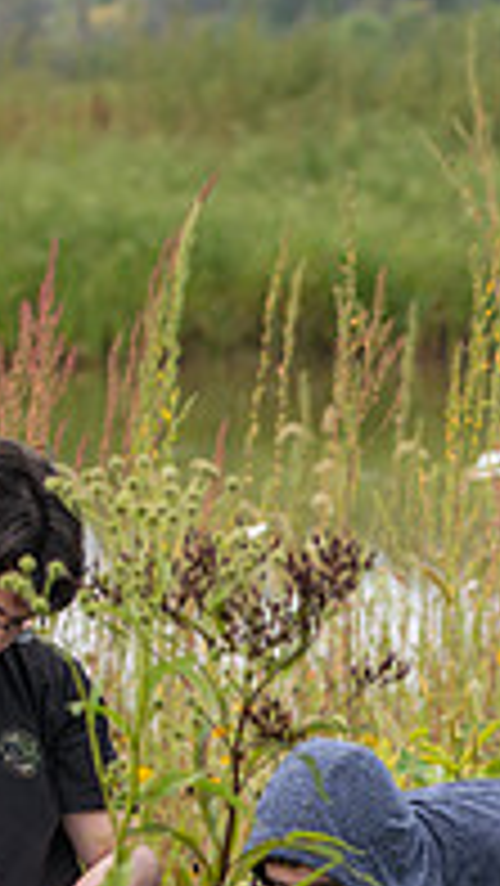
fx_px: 5085
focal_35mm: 216
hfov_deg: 5.6
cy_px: 857
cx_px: 662
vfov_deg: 9.9
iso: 80
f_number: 3.2
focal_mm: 70
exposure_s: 1/320
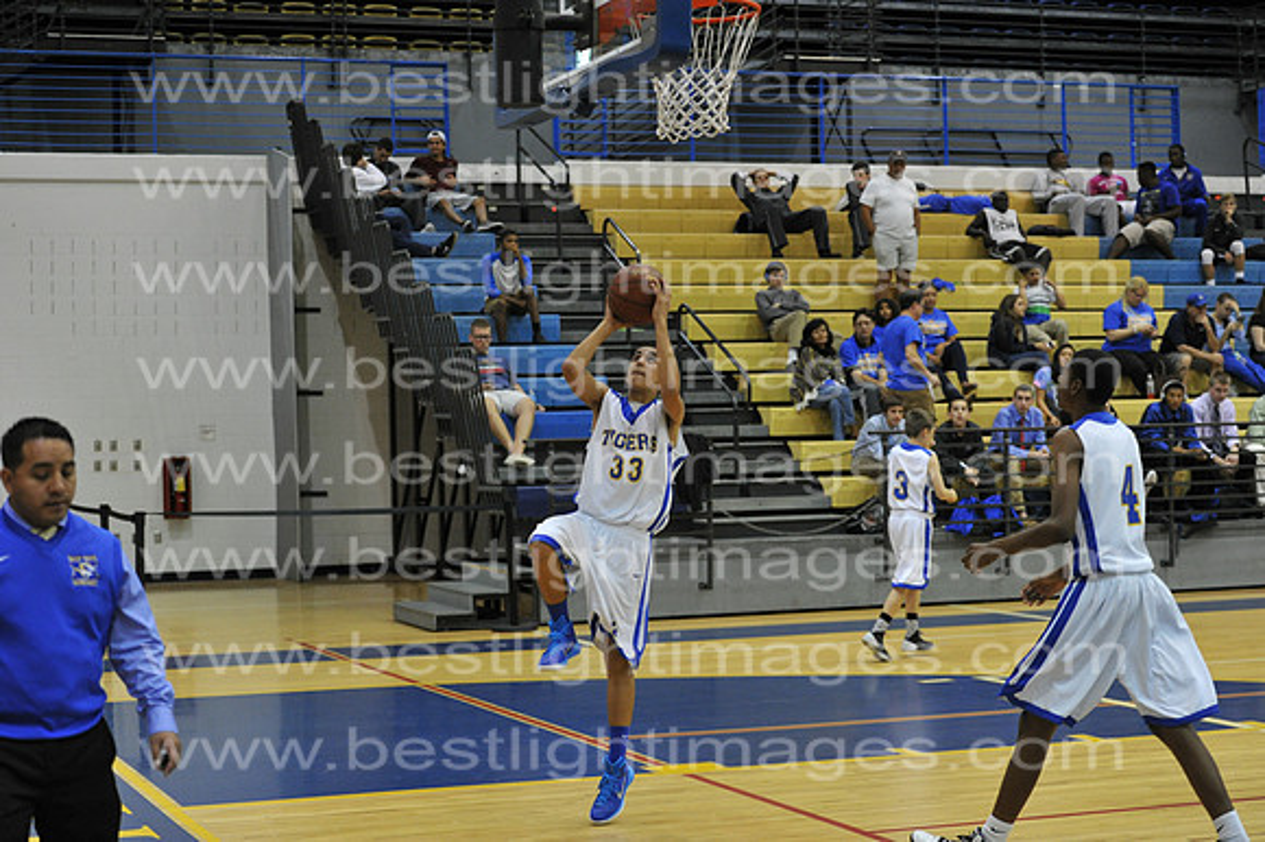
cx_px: 632
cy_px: 421
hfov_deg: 28.9
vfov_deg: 19.4
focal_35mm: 70
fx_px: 2458
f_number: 3.2
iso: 4000
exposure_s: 1/400
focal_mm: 70
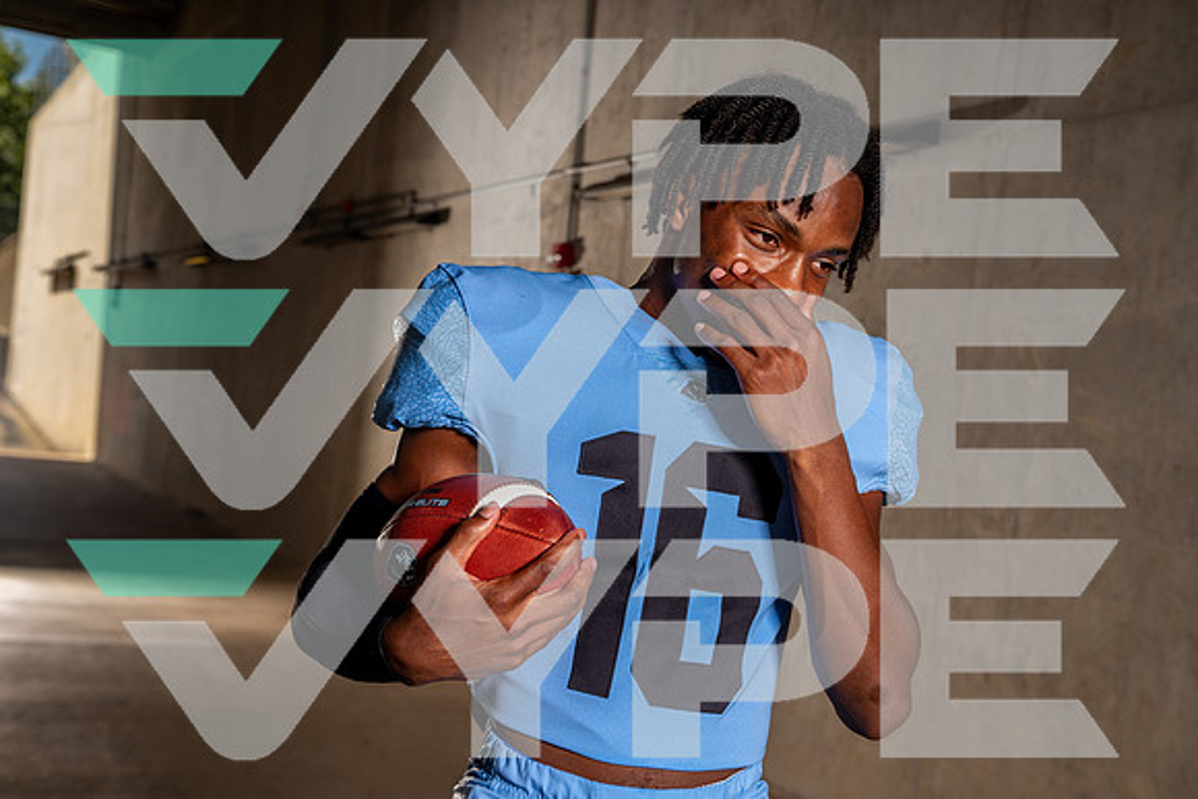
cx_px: 599
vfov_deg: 26.5
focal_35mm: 51
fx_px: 1697
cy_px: 400
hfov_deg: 38.9
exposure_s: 1/200
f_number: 5.6
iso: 100
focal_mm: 51
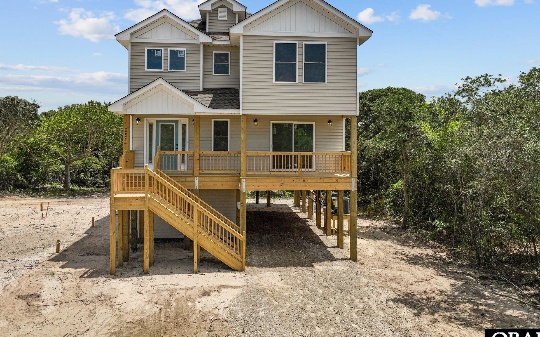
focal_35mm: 27
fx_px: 397
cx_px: 266
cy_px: 134
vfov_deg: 45.7
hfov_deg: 68.4
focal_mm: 12.29
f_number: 2.8
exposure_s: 1/4000
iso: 100
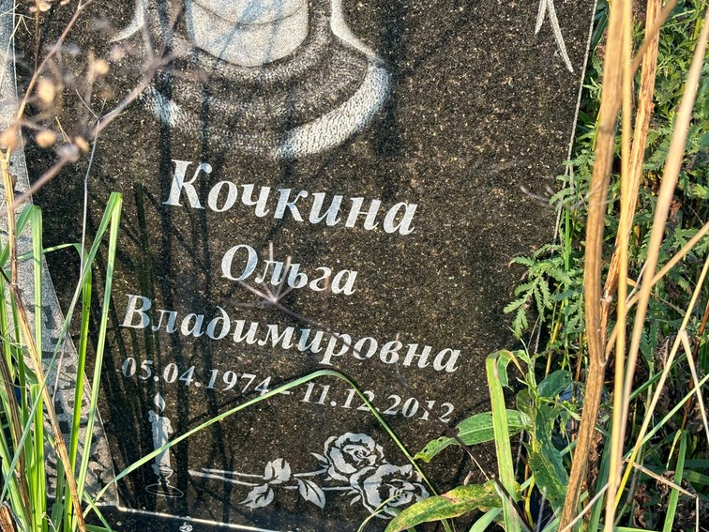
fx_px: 1127
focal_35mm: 55
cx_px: 338
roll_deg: -0.9
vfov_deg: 26.6
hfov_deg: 34.9
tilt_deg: -36.0
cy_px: 267
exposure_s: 1/262
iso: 32
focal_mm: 5.96
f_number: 1.6
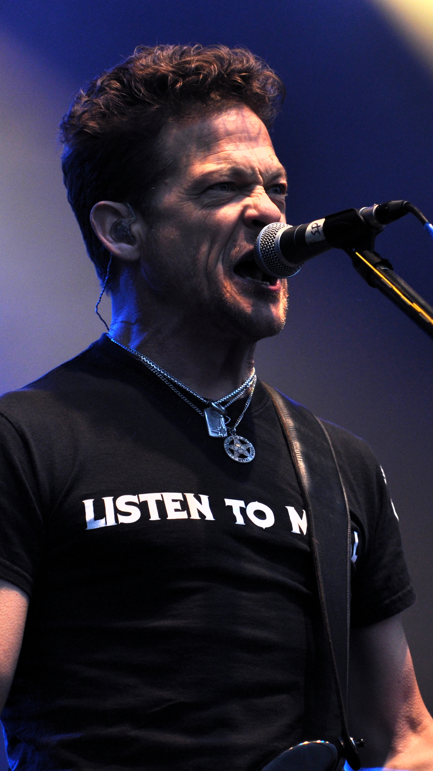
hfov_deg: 4.2
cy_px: 385
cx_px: 269
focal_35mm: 289
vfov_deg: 7.5
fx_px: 5899
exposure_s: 1/400
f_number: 2.8
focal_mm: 122
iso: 500
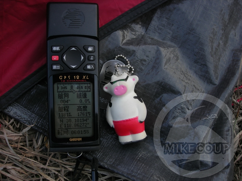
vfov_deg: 37.7
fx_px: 266
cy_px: 90
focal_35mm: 38
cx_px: 121
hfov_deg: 49.0
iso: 64
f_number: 2.8
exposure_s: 1/121
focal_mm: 7.8
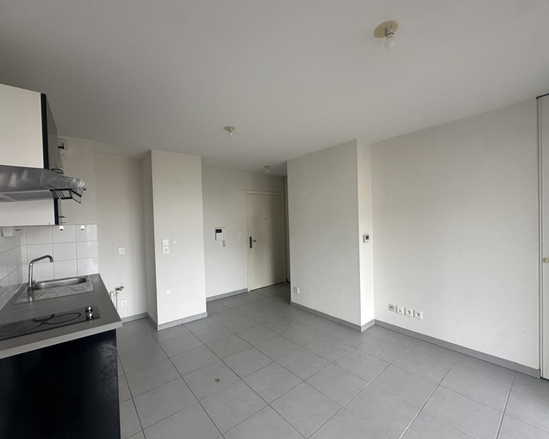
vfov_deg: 84.0
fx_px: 244
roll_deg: +1.6
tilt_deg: -0.9
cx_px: 274
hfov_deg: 96.8
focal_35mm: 15
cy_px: 224
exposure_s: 1/99
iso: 125
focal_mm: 2.22
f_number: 2.2
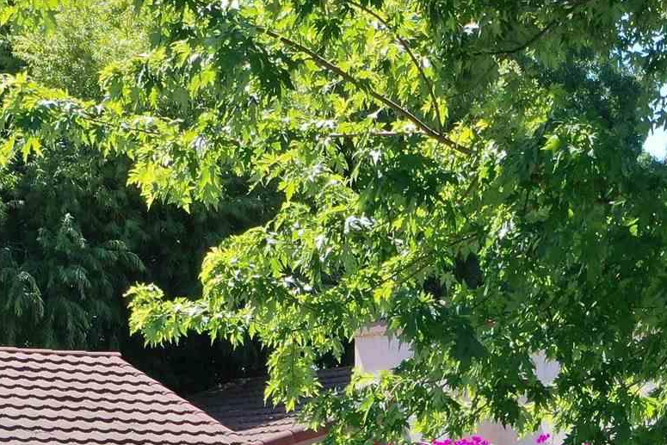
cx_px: 773
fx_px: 2057
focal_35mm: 111
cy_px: 728
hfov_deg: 17.6
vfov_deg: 11.7
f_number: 5
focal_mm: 10.26
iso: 100
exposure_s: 1/200
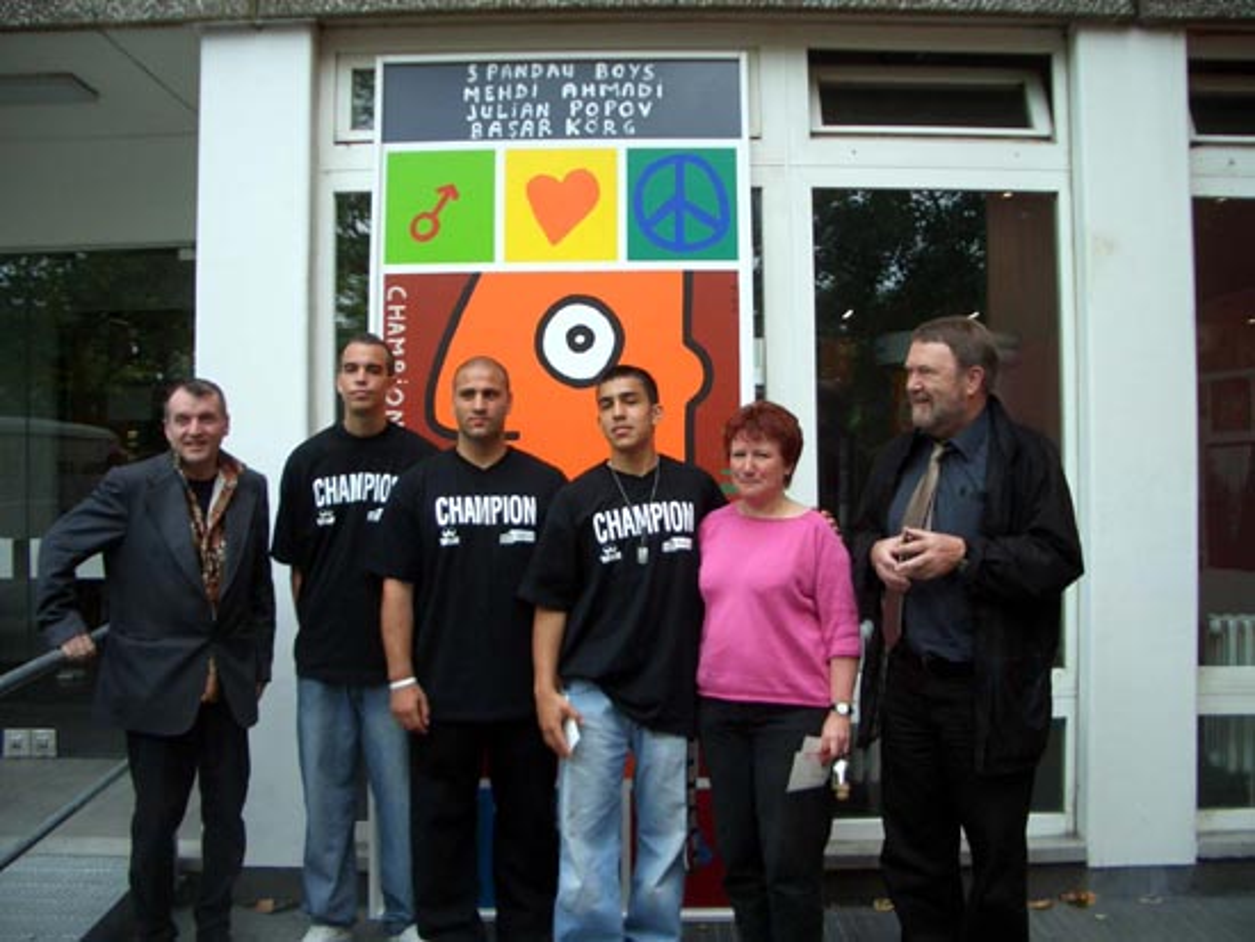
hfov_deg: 52.6
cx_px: 628
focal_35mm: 35
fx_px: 1269
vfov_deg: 40.7
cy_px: 471
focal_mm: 5.8
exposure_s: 1/200
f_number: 2.6
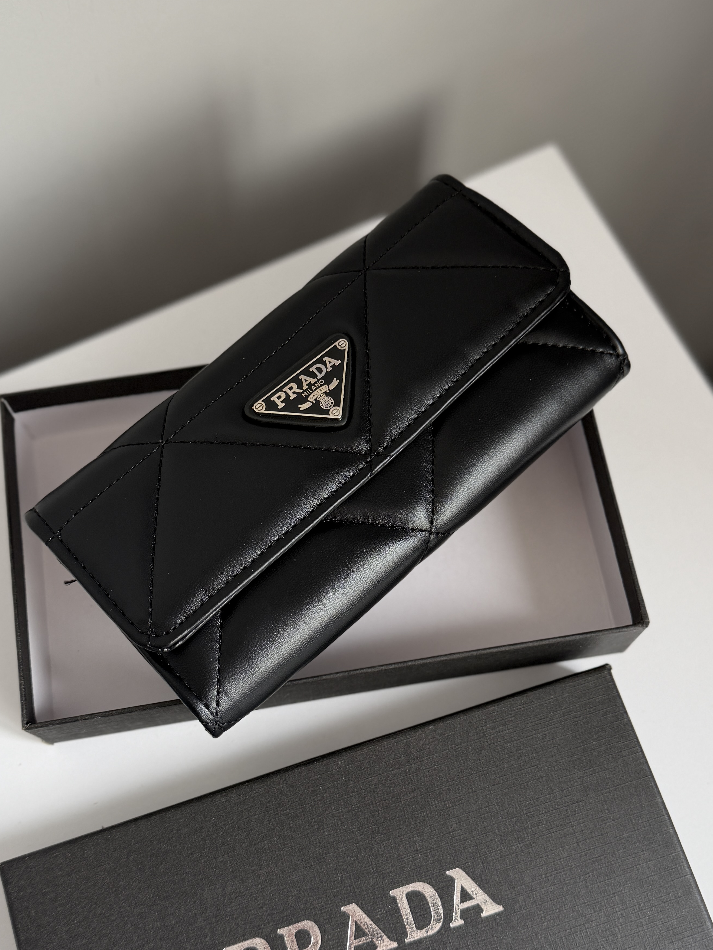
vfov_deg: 47.8
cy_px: 514
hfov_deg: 36.8
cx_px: 351
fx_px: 1071
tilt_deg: -70.9
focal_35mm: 39
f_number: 1.78
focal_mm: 6.76
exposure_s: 1/121
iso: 80
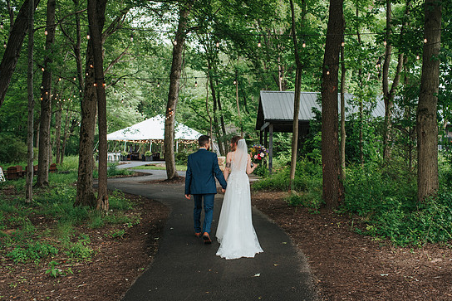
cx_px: 243
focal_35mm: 42
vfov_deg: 31.9
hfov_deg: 46.4
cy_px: 167
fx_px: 527
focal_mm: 35
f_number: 3.5
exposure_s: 1/800
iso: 1000
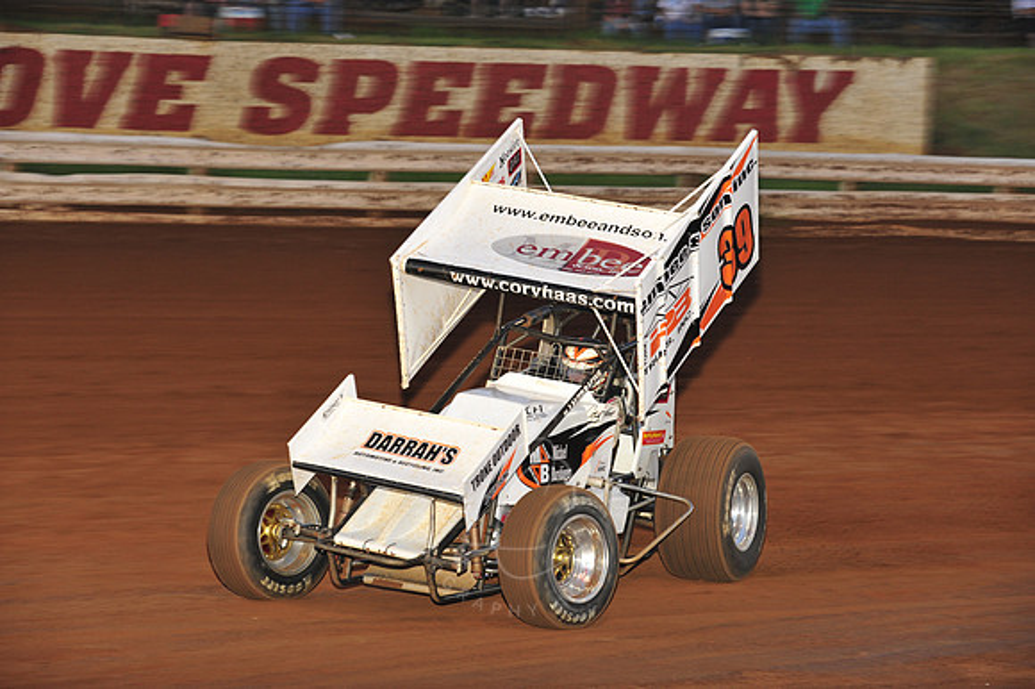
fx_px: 3592
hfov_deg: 16.4
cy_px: 344
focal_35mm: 125
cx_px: 518
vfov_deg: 11.0
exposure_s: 1/320
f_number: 6.3
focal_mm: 125
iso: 800
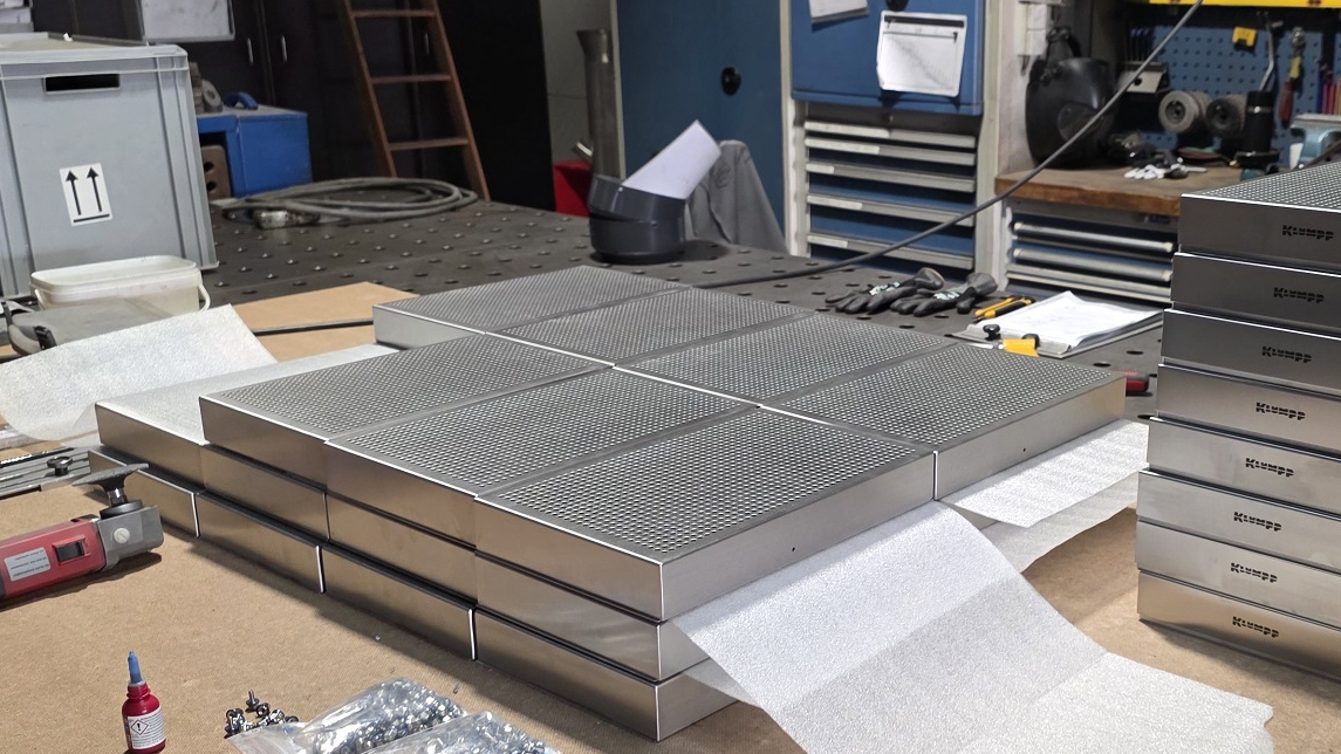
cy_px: 457
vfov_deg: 28.3
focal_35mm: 42
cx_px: 876
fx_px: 1493
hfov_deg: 47.7
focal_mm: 6.25
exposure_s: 1/100
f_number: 1.7
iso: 320
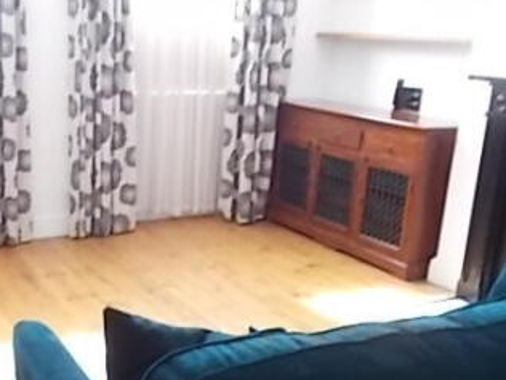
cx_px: 145
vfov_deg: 30.1
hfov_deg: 38.9
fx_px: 702
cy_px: 241
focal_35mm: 48
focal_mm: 4.6
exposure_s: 1/10
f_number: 3.2
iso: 200
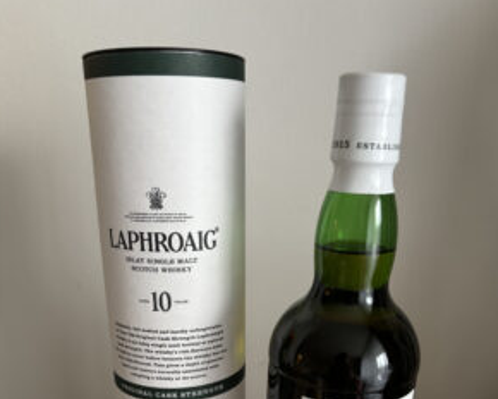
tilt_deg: -19.8
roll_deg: -1.9
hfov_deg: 51.5
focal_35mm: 35
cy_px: 339
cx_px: 252
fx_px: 516
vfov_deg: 39.9
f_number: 1.6
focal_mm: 5.96
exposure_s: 1/60
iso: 250
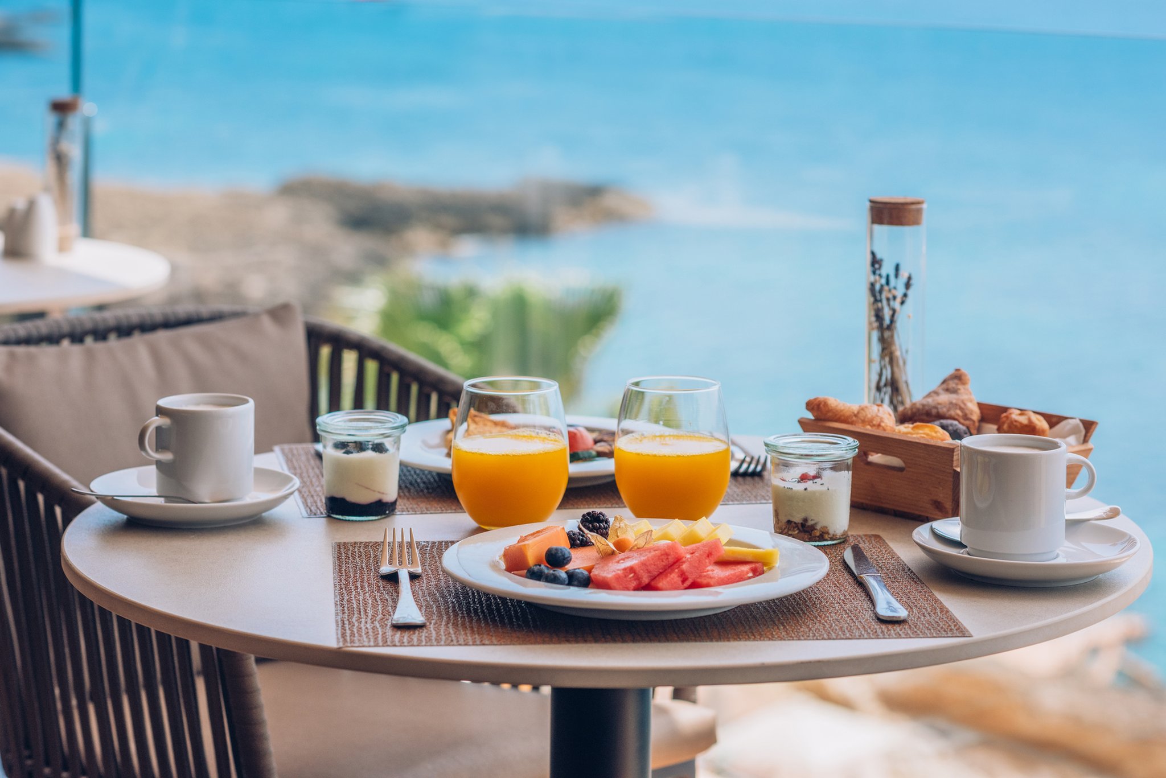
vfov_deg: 16.1
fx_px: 2754
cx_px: 583
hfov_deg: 23.9
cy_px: 389
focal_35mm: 85
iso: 400
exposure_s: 1/2000
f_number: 4.8
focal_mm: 85
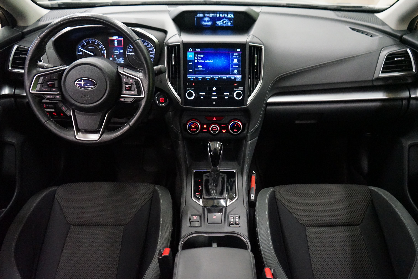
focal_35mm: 30
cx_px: 219
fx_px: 348
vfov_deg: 43.6
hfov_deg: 61.9
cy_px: 143
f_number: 3.5
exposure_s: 1/40
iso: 6400
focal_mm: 28
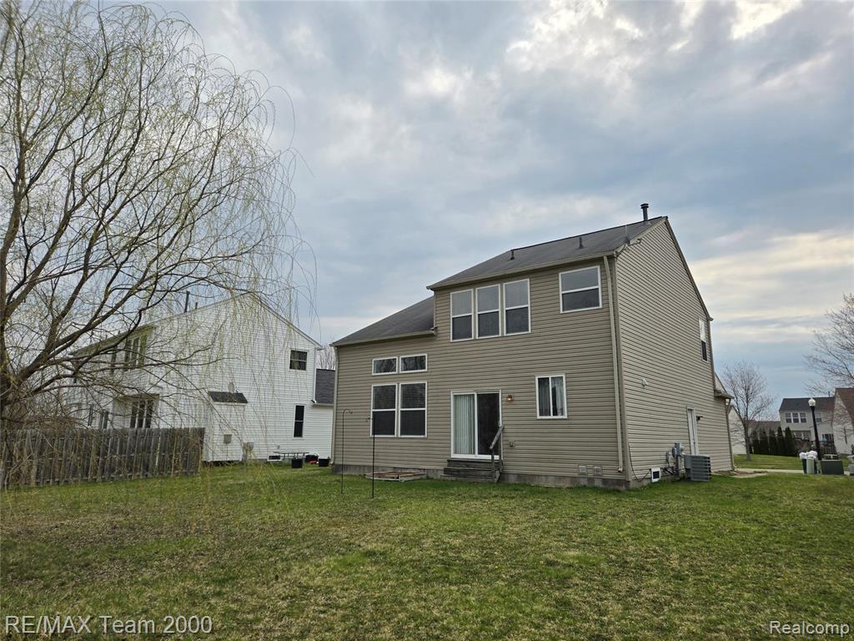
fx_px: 567
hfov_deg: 73.9
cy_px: 320
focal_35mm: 23
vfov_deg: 58.9
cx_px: 427
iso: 25
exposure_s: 1/2476
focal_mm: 5.4
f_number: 1.8
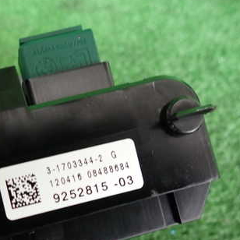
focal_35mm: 43
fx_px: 337
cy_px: 170
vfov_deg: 38.5
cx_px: 52
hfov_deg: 37.9
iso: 200
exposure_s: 1/50
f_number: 2
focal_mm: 4.5
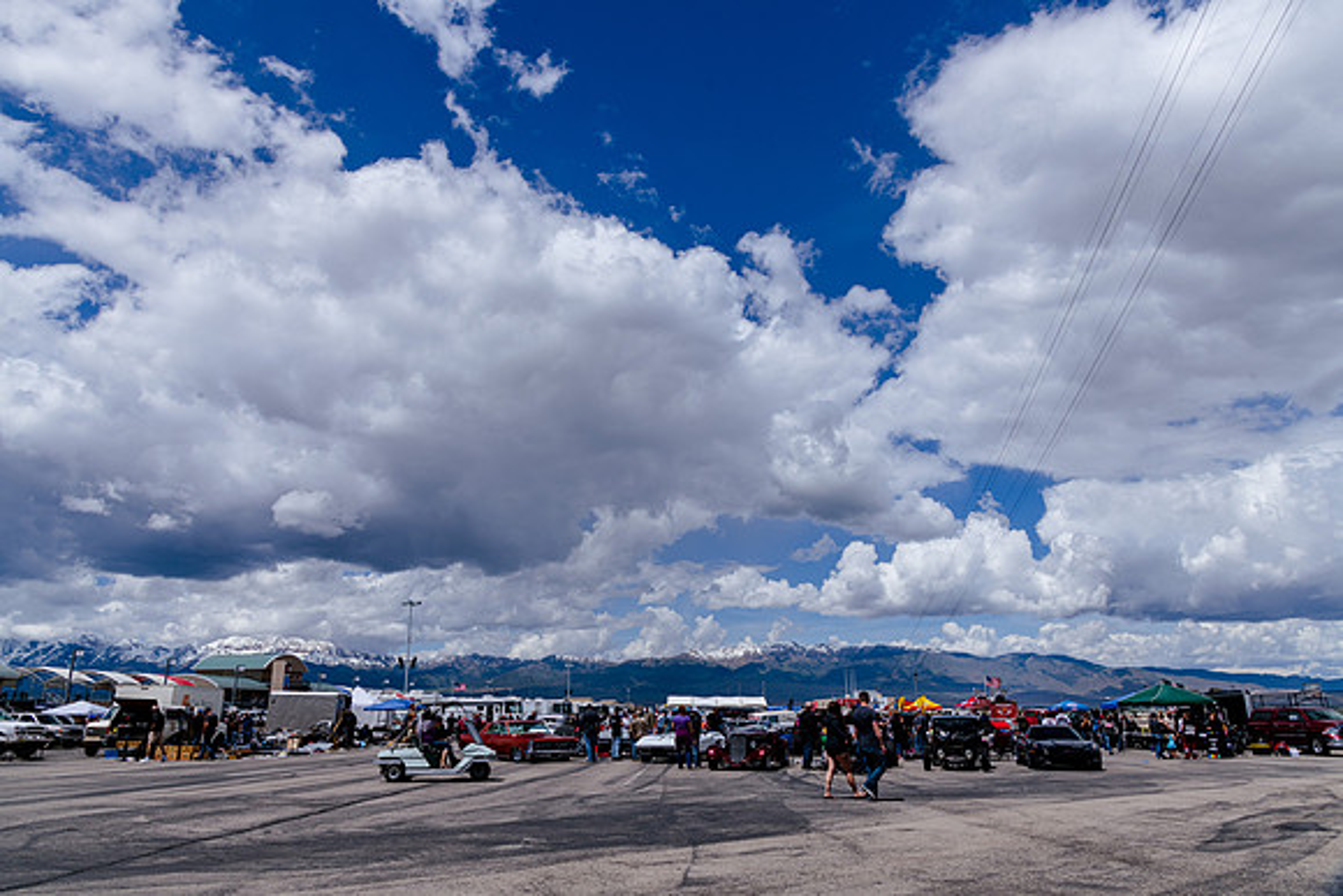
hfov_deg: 73.3
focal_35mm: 24
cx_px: 673
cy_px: 449
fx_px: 902
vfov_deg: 52.8
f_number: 13
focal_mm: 24
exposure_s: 1/640
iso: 200
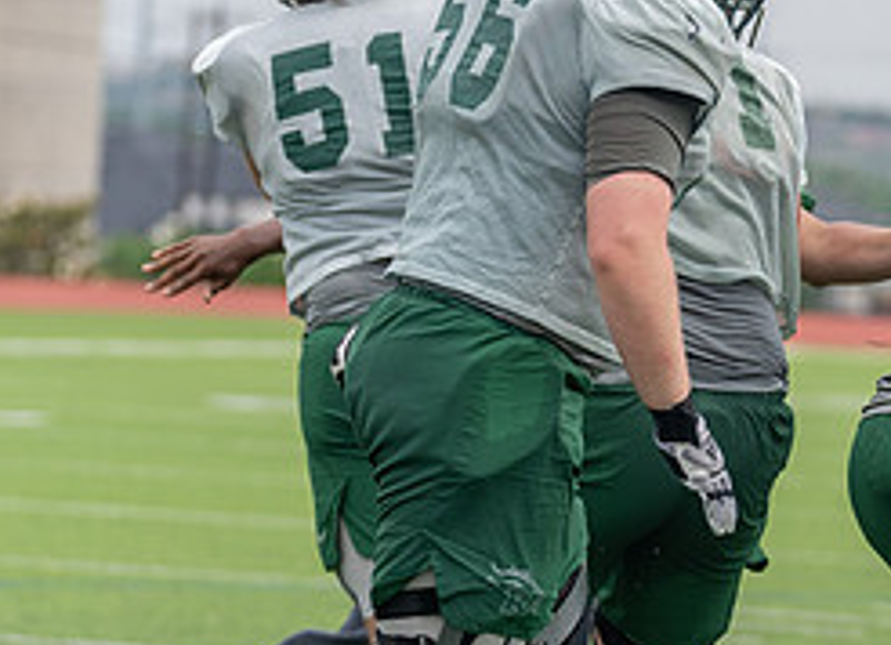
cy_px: 345
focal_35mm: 362
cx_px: 942
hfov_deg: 5.5
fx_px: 9201
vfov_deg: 4.0
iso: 250
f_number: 4
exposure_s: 1/1250
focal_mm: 144
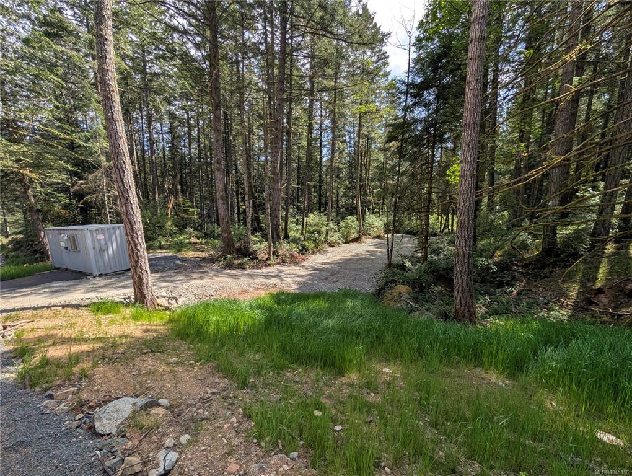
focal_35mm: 12
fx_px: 219
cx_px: 316
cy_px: 238
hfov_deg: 110.5
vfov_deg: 94.6
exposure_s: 1/1721
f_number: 1.7
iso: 45
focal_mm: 2.02
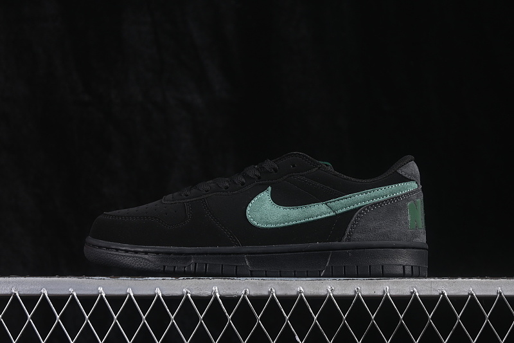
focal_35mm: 75
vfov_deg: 18.2
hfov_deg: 27.0
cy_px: 172
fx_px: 1071
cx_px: 257
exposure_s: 1/60
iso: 160
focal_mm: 50
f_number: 6.3
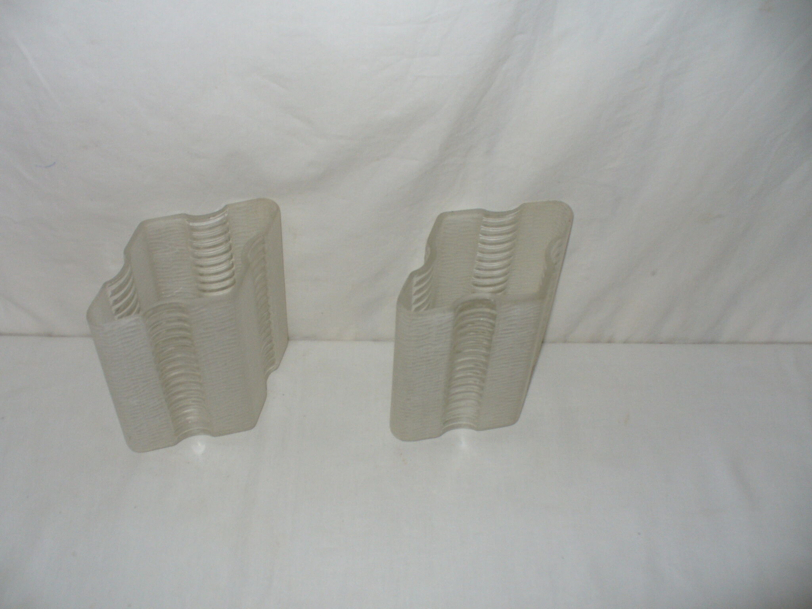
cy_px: 304
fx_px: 868
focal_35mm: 37
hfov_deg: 50.1
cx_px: 406
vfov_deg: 38.7
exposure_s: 1/30
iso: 100
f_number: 2.8
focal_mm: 6.1
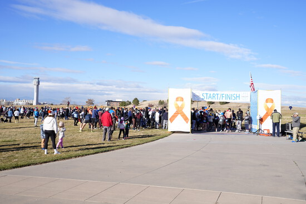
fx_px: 323
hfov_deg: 50.7
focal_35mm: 38
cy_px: 102
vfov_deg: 35.1
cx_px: 153
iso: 320
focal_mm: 38
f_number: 5
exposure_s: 1/1250
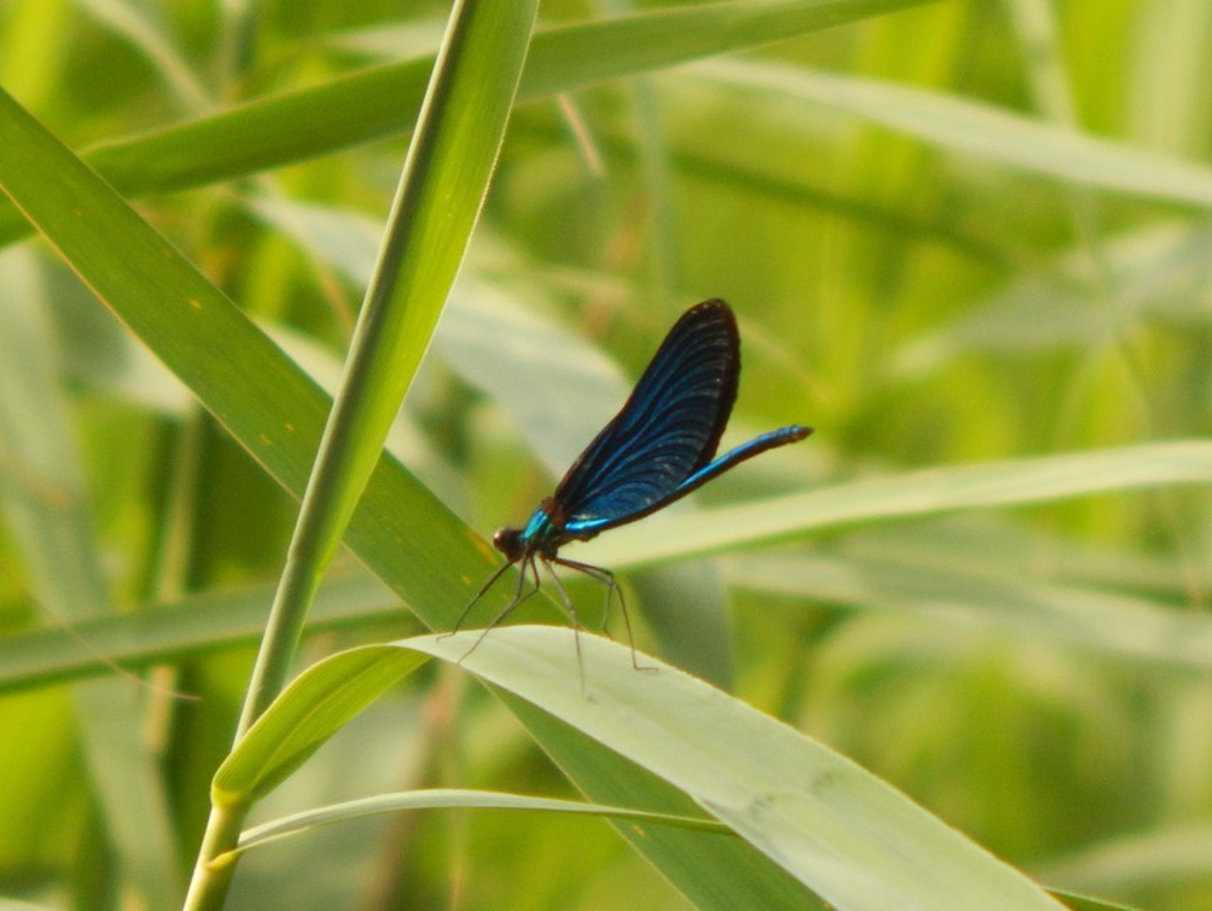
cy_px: 456
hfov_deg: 2.6
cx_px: 606
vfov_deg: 1.9
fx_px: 26800
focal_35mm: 765
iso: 220
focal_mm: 136
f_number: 5.9
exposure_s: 1/250
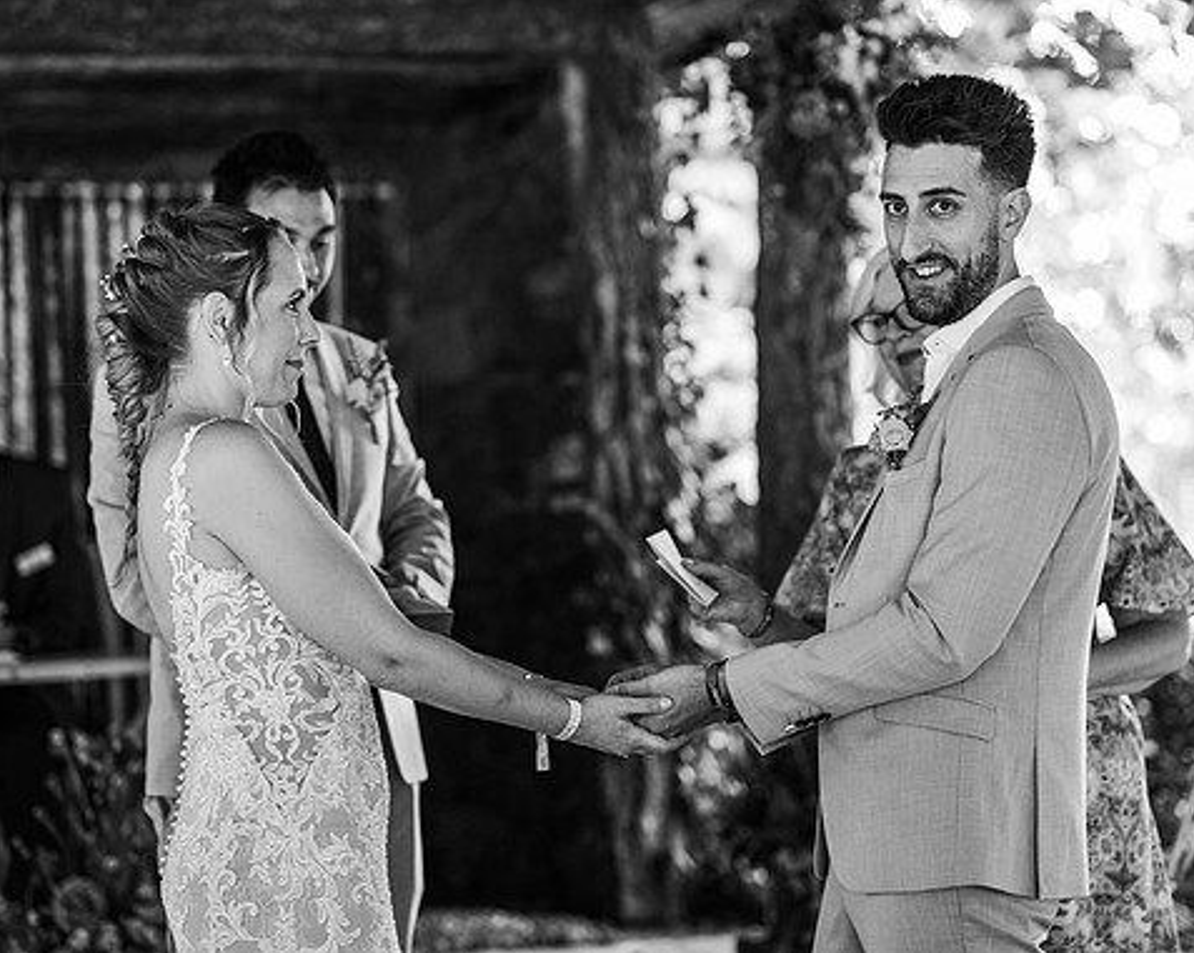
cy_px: 473
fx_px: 3426
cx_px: 561
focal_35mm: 97
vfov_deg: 15.8
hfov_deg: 19.8
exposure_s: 1/200
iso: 800
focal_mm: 85
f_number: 2.2
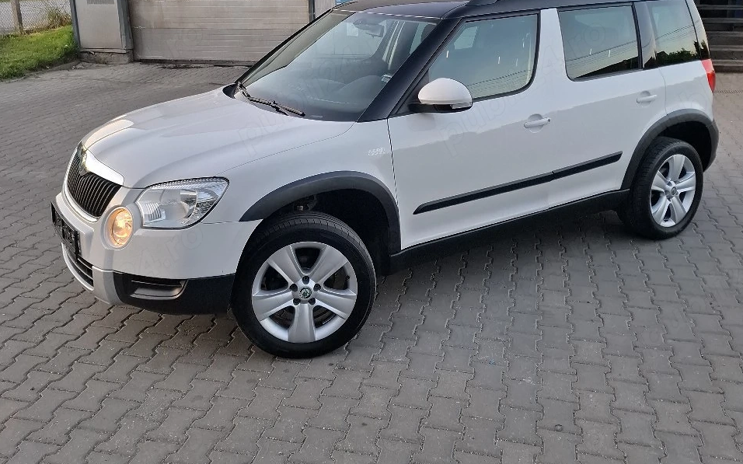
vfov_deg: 36.4
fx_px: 688
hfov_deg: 56.7
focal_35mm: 34
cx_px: 372
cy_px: 115
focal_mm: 5.54
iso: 50
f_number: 1.8
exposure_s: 1/114
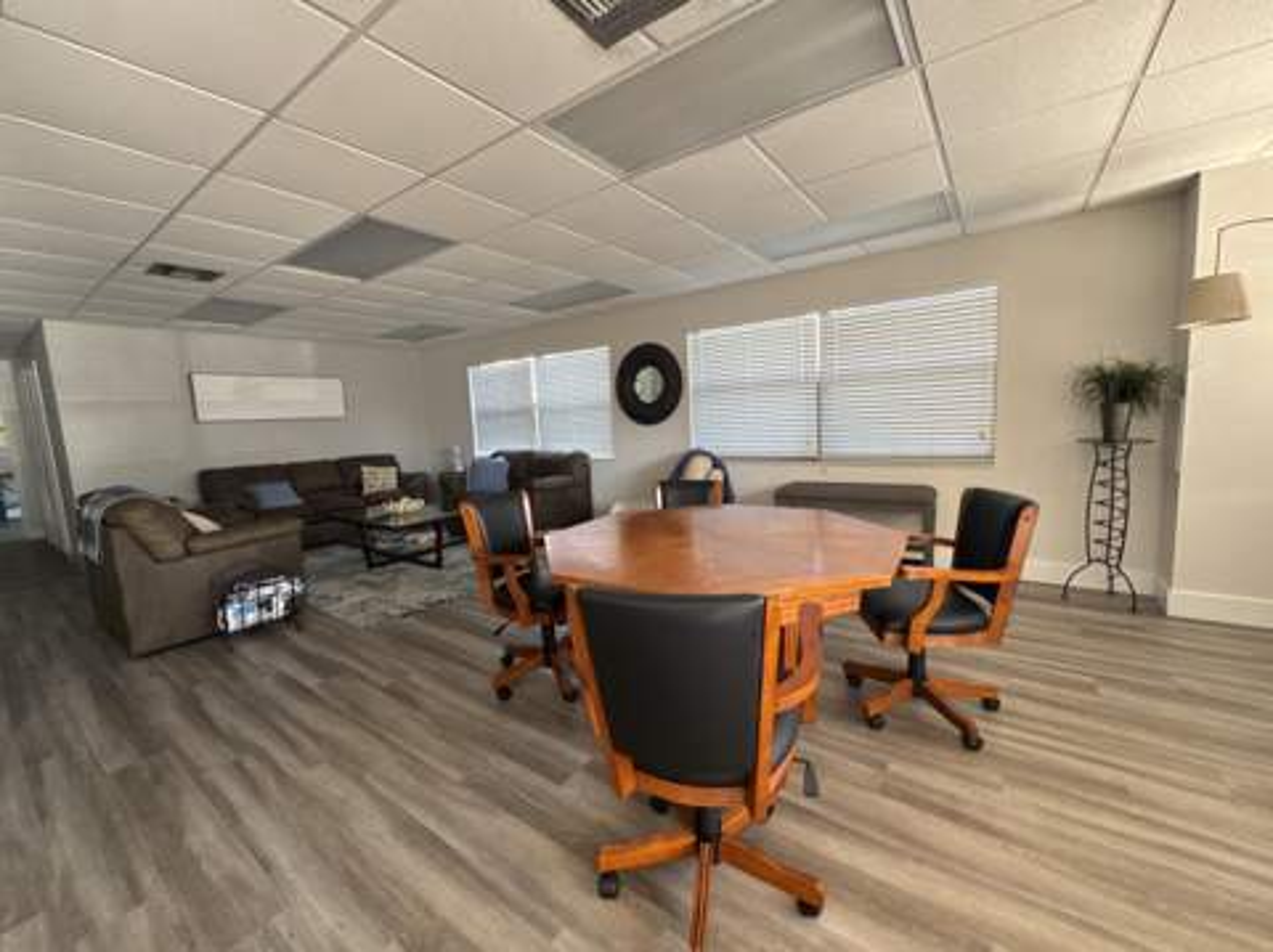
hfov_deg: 102.1
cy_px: 476
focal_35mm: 14
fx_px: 514
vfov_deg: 85.6
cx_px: 636
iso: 200
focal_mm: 2.22
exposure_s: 1/99
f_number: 2.2
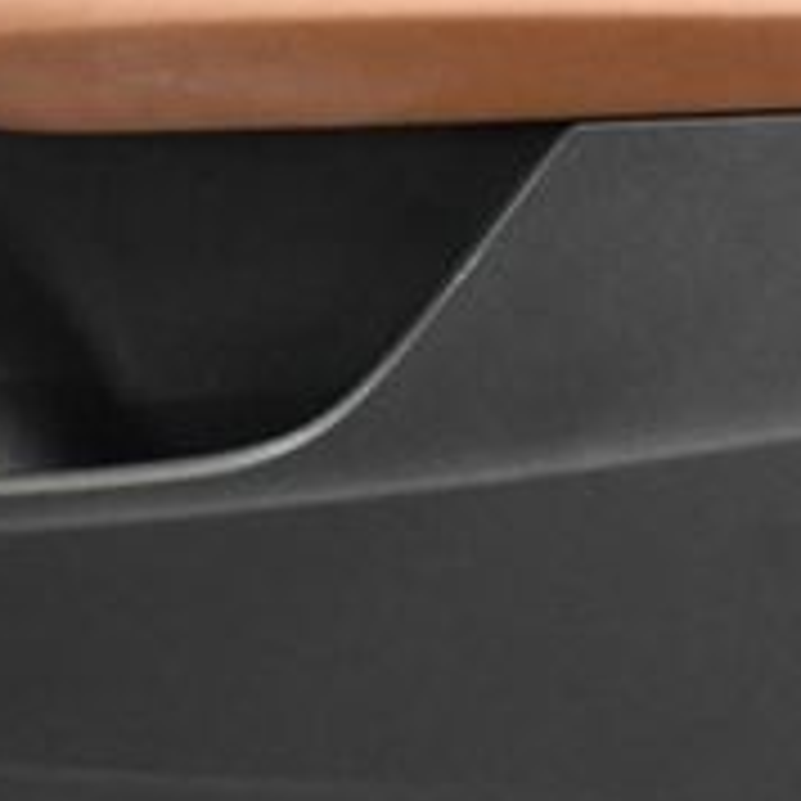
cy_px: 162
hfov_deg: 15.8
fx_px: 2880
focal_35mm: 110
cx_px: 225
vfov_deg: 15.7
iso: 3200
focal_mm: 18
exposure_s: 1/60
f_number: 3.5
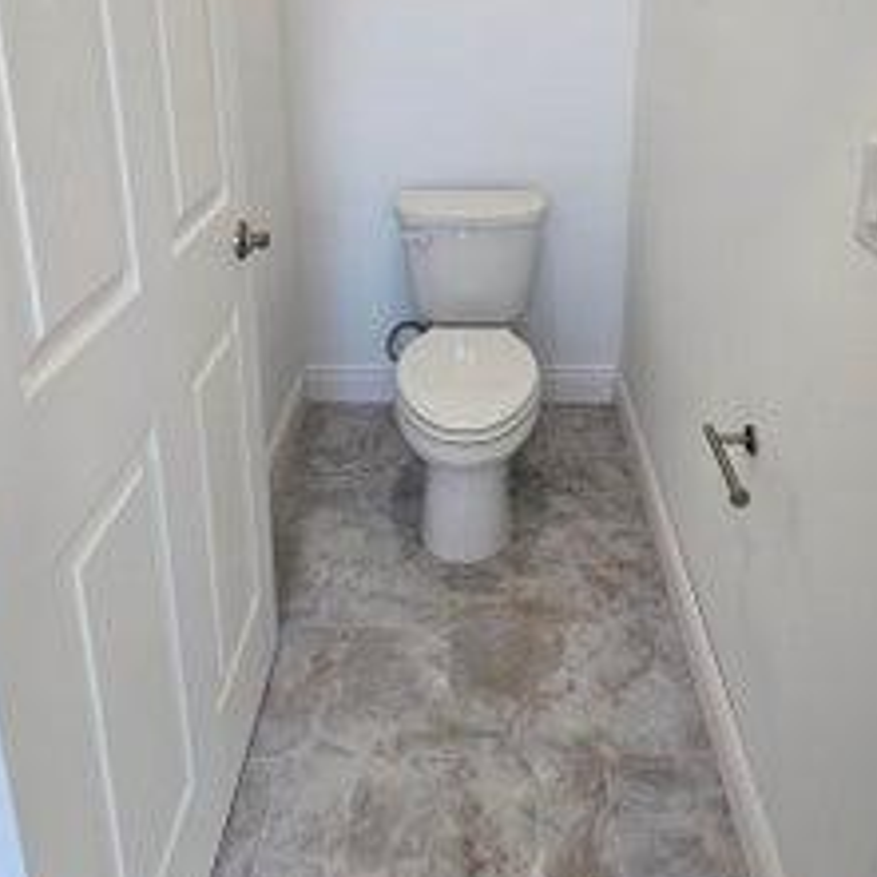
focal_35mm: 25
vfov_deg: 58.1
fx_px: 717
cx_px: 480
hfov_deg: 62.8
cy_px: 175
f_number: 2.2
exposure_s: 1/60
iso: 50
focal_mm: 2.2
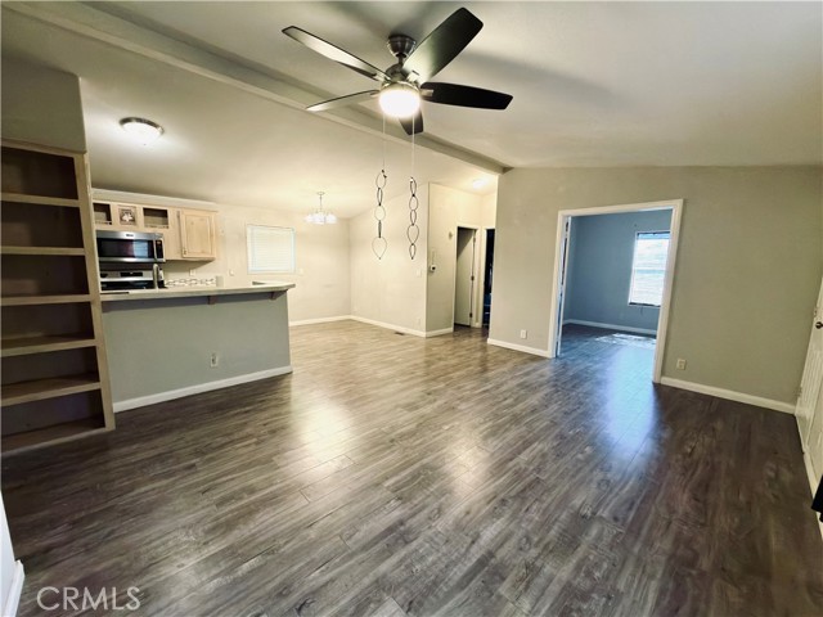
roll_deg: -0.6
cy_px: 308
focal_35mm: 14
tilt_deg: -8.3
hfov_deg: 102.1
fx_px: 333
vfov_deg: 85.7
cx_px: 412
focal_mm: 2.22
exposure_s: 1/30
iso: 250
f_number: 2.2
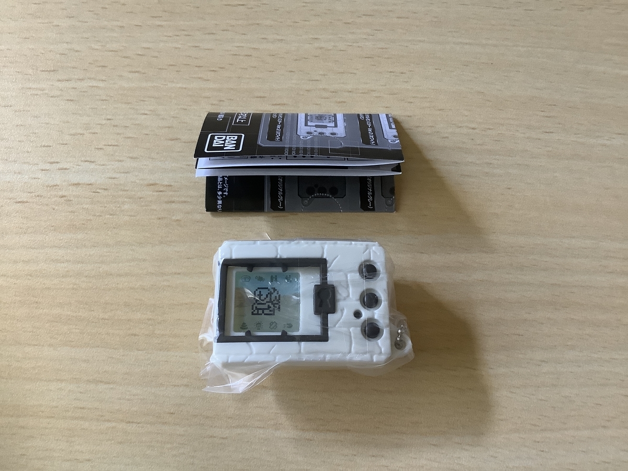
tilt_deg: -74.4
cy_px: 236
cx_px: 314
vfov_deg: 45.4
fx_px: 562
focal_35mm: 31
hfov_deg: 58.4
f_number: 2.4
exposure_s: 1/40
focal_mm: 3.3
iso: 320
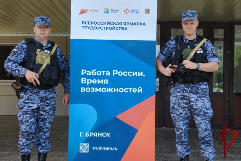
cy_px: 80
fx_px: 315
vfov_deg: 28.6
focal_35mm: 47
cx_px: 120
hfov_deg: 41.9
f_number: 4.5
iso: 200
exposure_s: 1/669
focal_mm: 7.1
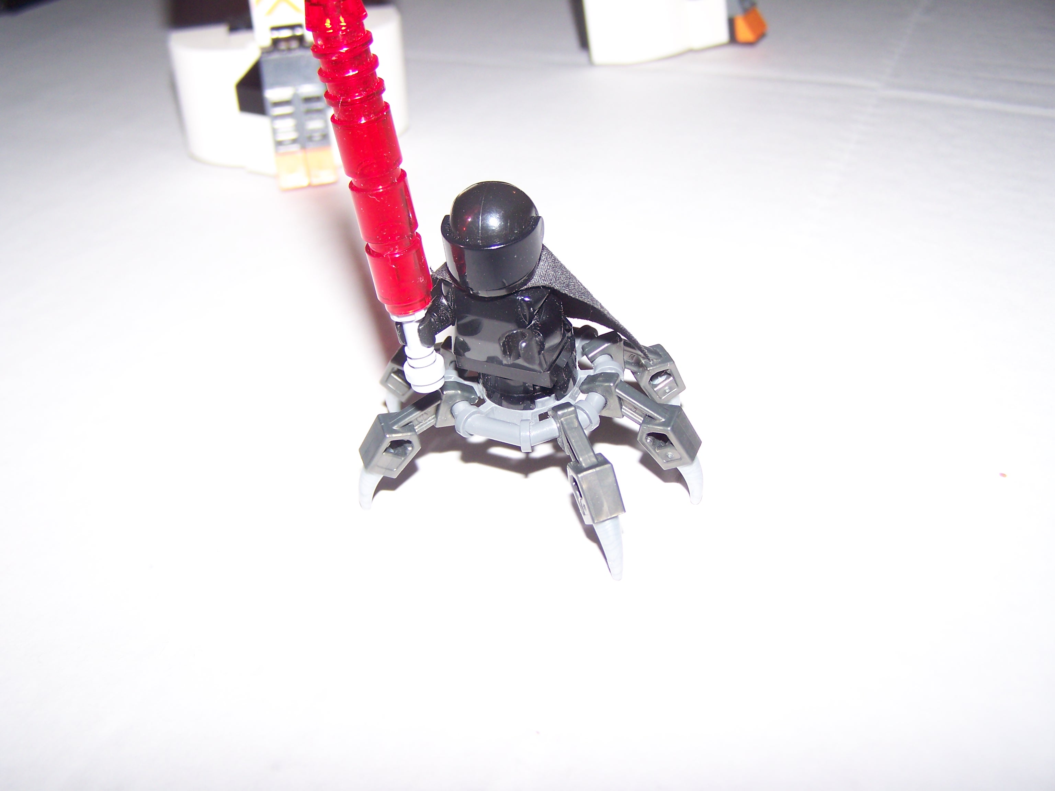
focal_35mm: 38
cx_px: 528
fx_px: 1158
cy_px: 396
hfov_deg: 49.0
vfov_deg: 37.7
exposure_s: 1/60
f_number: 2.8
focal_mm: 6.3
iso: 80
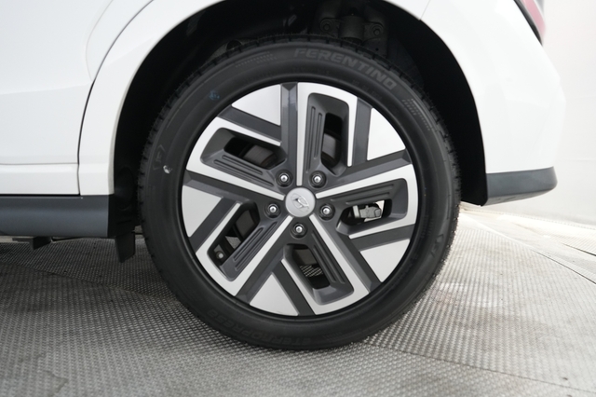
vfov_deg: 51.2
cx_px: 298
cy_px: 198
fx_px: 414
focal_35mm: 25
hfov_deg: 71.5
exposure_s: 1/160
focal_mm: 25
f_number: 2.8
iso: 3200
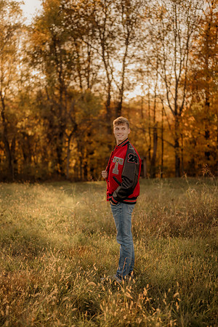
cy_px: 164
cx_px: 109
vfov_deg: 39.6
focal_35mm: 50
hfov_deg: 27.0
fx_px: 454
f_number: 1.8
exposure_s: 1/1000
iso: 250
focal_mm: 50
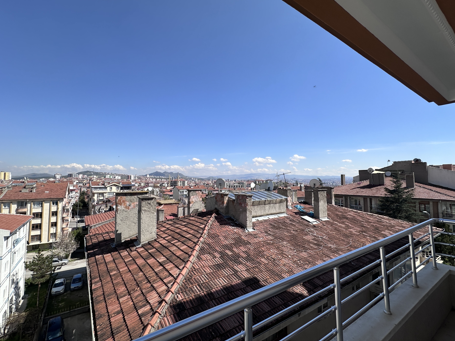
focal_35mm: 16
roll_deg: +0.1
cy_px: 167
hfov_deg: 94.4
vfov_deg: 78.1
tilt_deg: +4.6
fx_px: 210
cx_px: 216
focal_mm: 2.22
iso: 50
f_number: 2.2
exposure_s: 1/2681
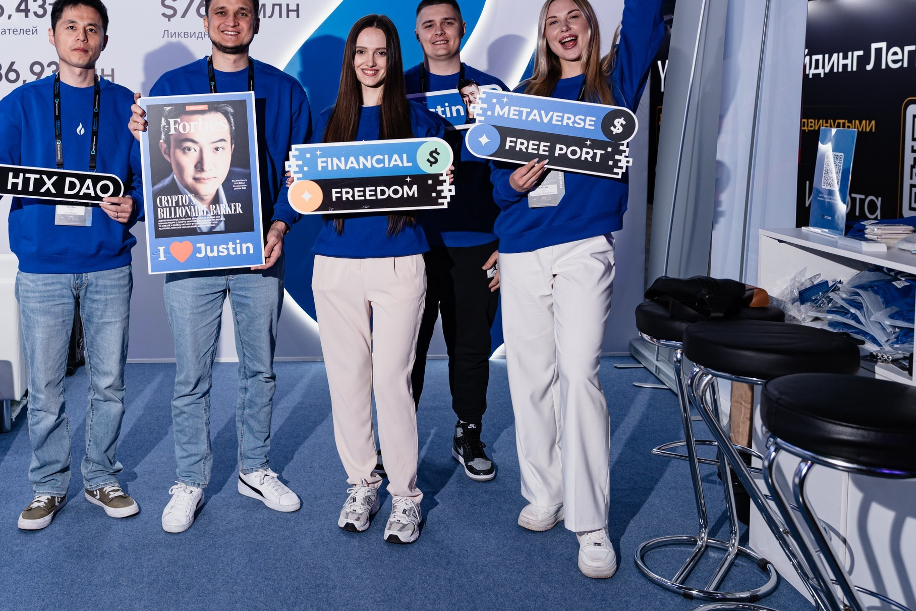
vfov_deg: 34.6
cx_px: 305
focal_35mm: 38
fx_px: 967
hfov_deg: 49.8
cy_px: 190
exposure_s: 1/160
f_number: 3.5
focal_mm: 26
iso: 320
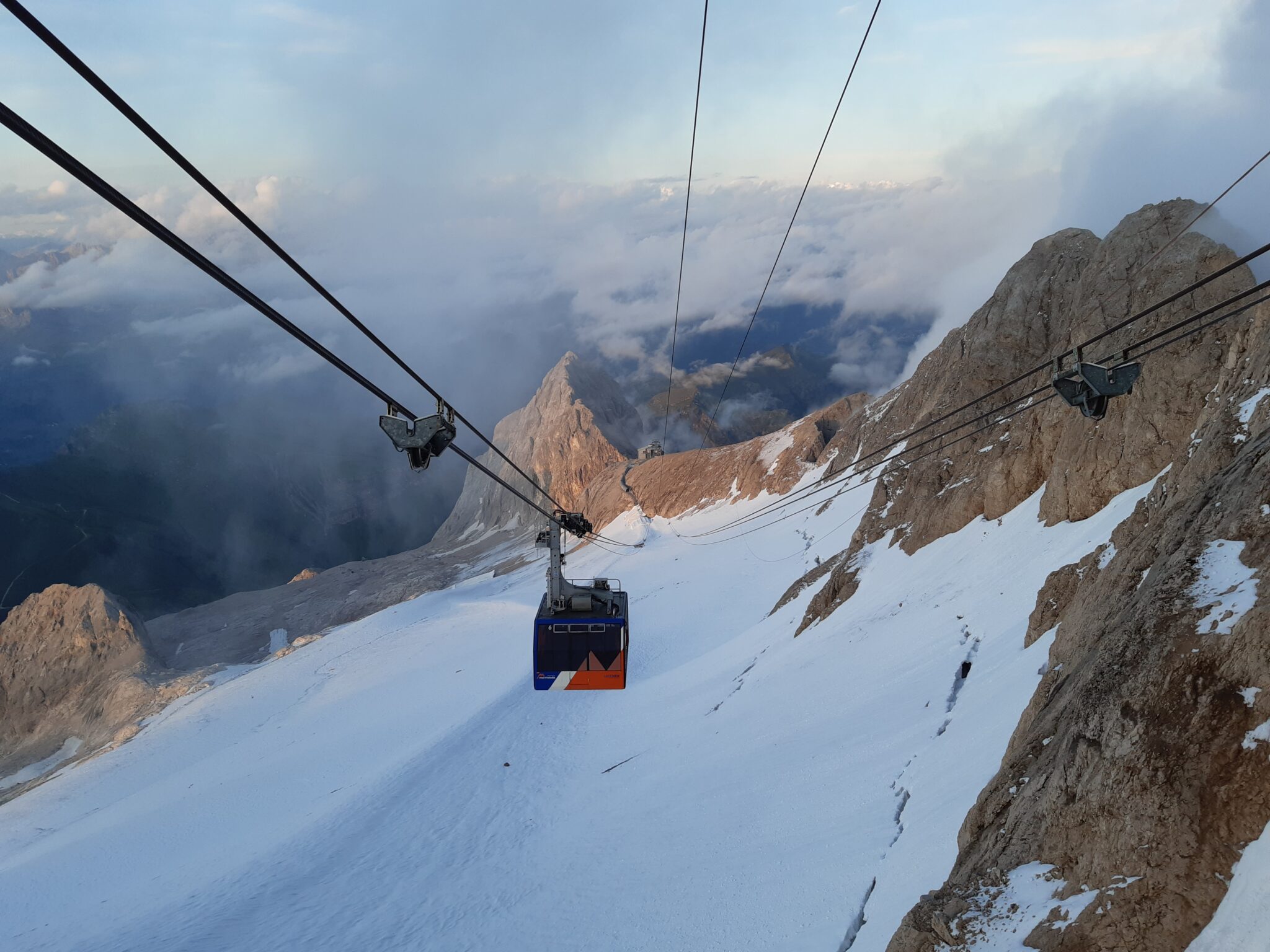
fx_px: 954
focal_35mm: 26
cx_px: 635
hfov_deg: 67.3
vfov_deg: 53.1
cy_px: 476
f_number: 1.7
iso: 40
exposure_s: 1/255
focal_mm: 3.92
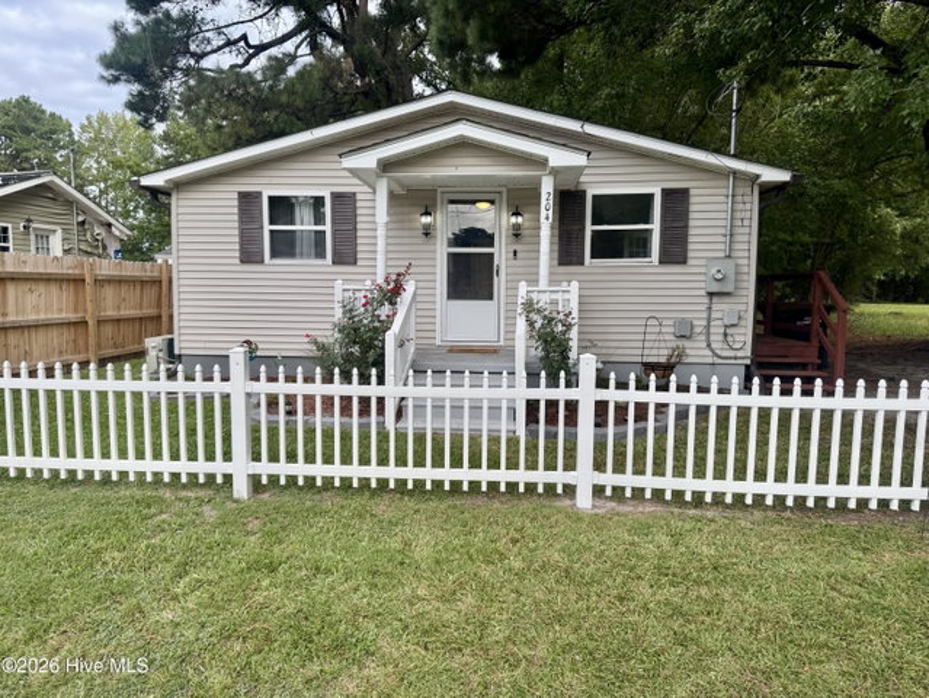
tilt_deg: -5.9
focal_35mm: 24
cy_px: 349
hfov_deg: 71.6
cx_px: 464
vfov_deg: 56.9
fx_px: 644
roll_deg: -0.7
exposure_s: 1/853
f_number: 1.78
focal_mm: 6.76
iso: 80
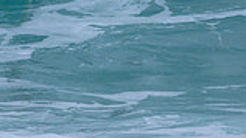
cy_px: -79
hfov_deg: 0.5
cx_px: 20
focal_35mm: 4006
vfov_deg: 0.3
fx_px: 26140
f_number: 6.3
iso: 560
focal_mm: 800
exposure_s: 1/2000
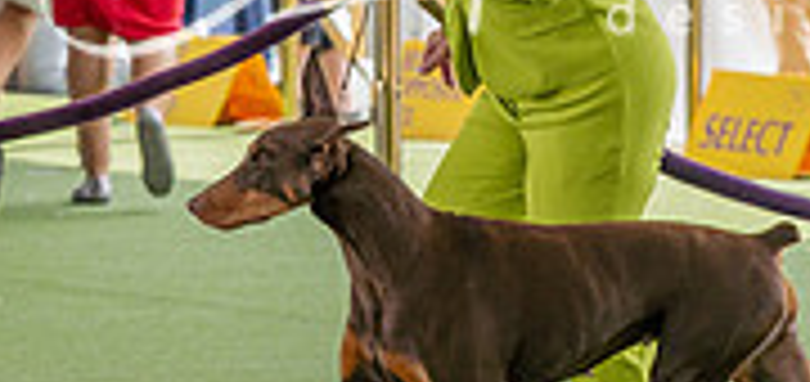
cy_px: 65
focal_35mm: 456
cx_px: 557
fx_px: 9440
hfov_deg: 4.9
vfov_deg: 2.3
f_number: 4.5
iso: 400
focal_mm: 125
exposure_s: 1/800
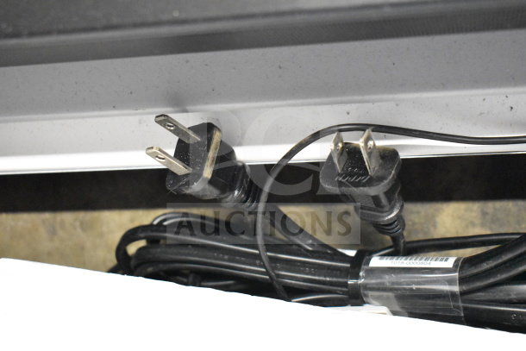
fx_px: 833
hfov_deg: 35.0
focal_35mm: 57
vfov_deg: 23.8
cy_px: 176
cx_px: 263
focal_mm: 38
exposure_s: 1/60
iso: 12800
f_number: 4.8
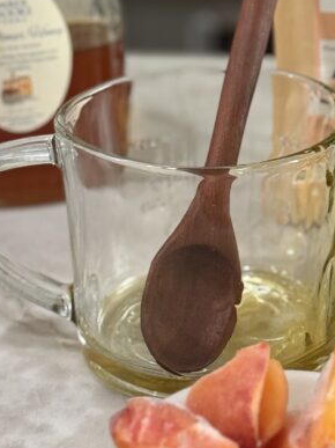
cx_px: 325
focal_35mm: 127
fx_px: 1640
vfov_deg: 15.4
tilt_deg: -19.8
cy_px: 95
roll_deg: +0.2
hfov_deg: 11.6
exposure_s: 1/40
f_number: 1.78
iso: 250
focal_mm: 6.76
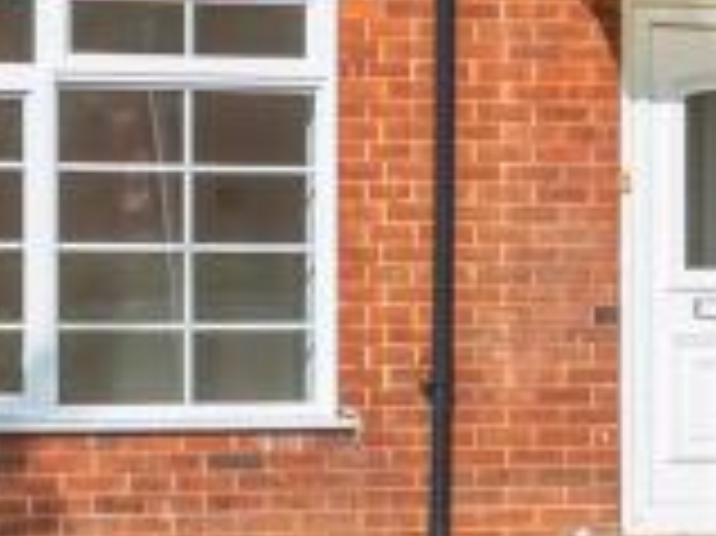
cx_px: 905
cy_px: -173
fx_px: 4485
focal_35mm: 217
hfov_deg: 9.0
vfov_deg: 6.8
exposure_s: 1/250
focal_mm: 35
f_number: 7.1
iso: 320
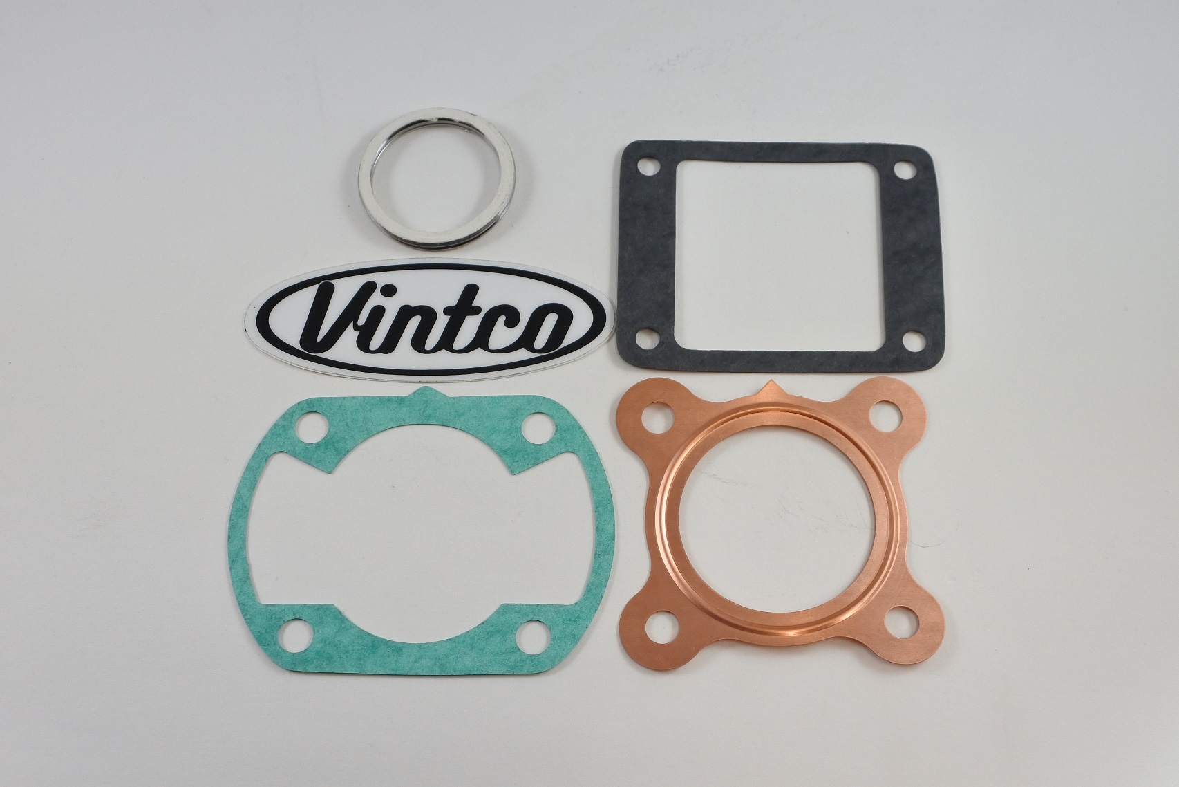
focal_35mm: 31
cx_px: 590
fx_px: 1015
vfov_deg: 42.3
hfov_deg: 60.3
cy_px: 394
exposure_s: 1/200
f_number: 3.8
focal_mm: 11.8
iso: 400
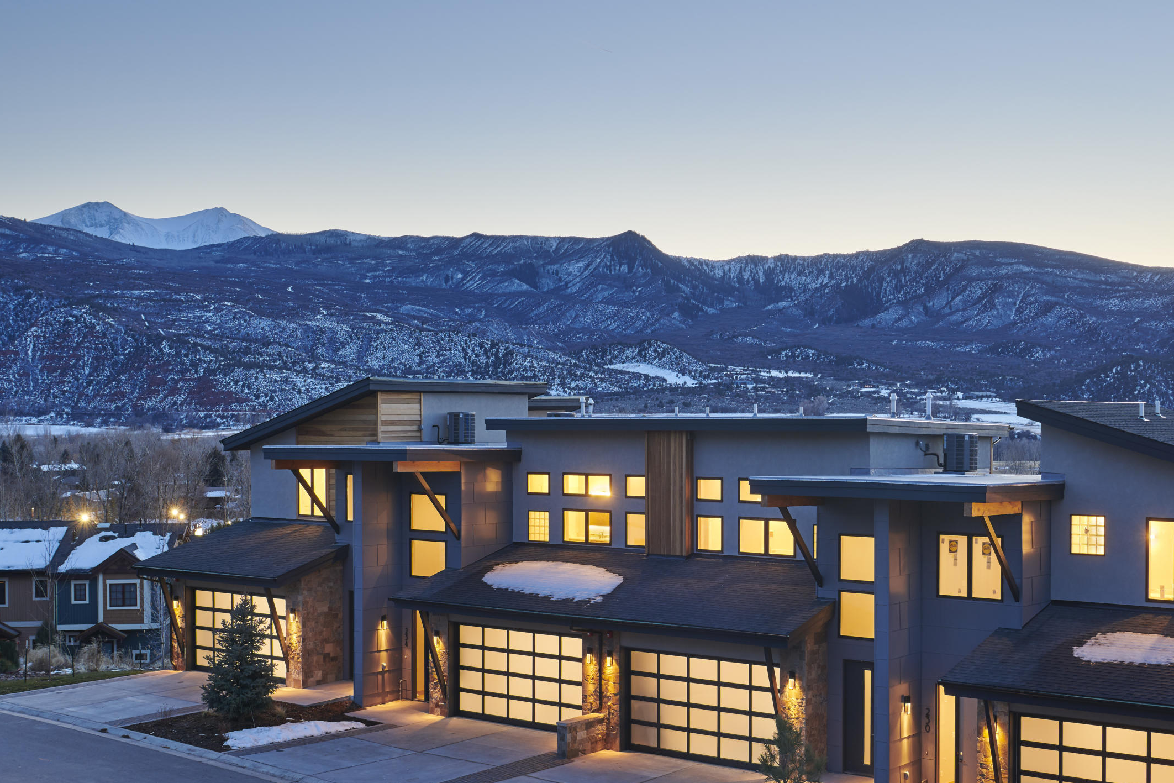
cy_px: 526
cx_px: 699
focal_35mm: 48
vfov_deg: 27.9
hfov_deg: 40.9
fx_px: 1565
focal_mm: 34
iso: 100
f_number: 9
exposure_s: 2.5
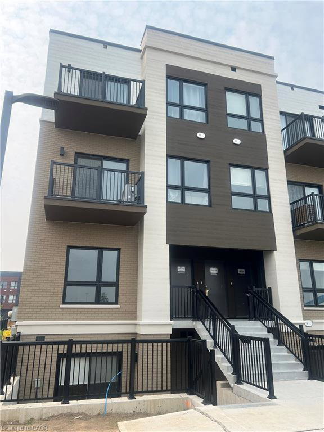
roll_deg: -0.5
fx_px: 324
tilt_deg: +16.6
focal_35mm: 26
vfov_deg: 67.3
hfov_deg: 53.1
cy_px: 216
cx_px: 162
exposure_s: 1/1751
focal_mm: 5.7
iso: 50
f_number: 1.5
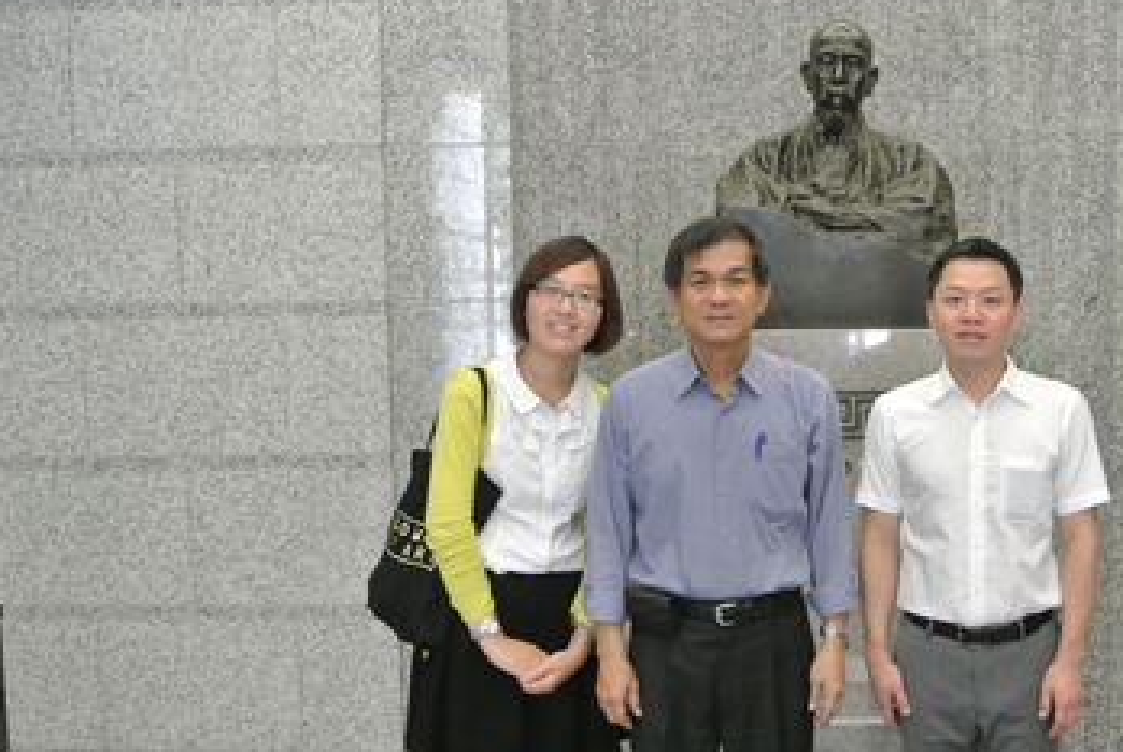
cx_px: 774
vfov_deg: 29.3
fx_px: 1437
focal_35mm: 46
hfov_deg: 42.0
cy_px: 392
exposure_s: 1/30
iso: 800
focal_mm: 12.2
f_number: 3.8
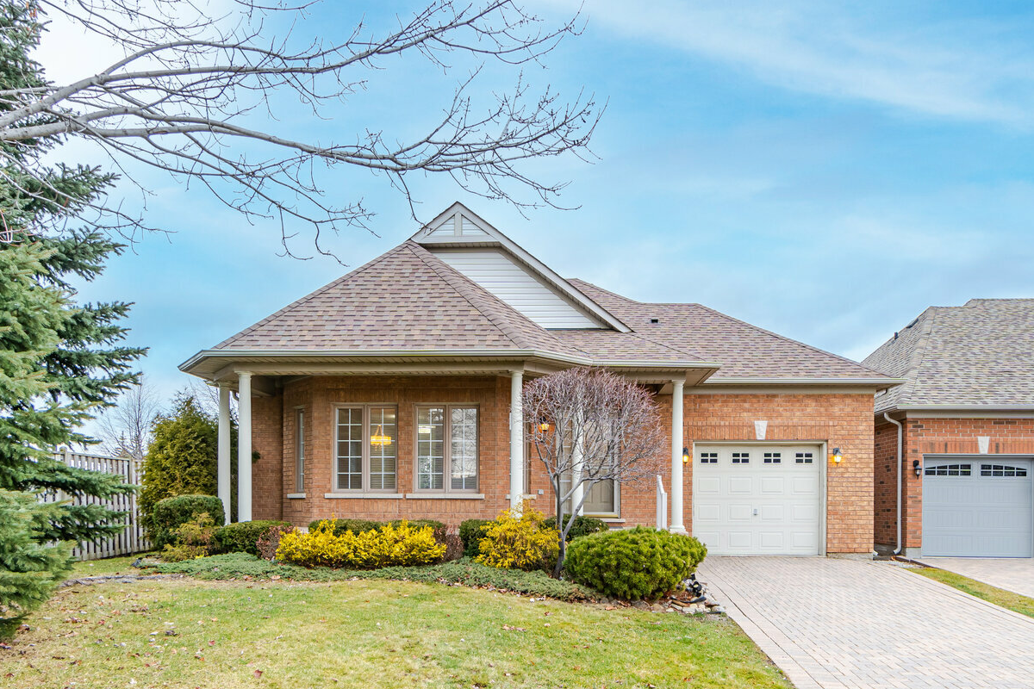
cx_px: 563
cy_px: 509
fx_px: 689
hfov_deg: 73.6
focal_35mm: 24
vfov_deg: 51.1
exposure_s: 1/13
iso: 50
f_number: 7.1
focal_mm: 10
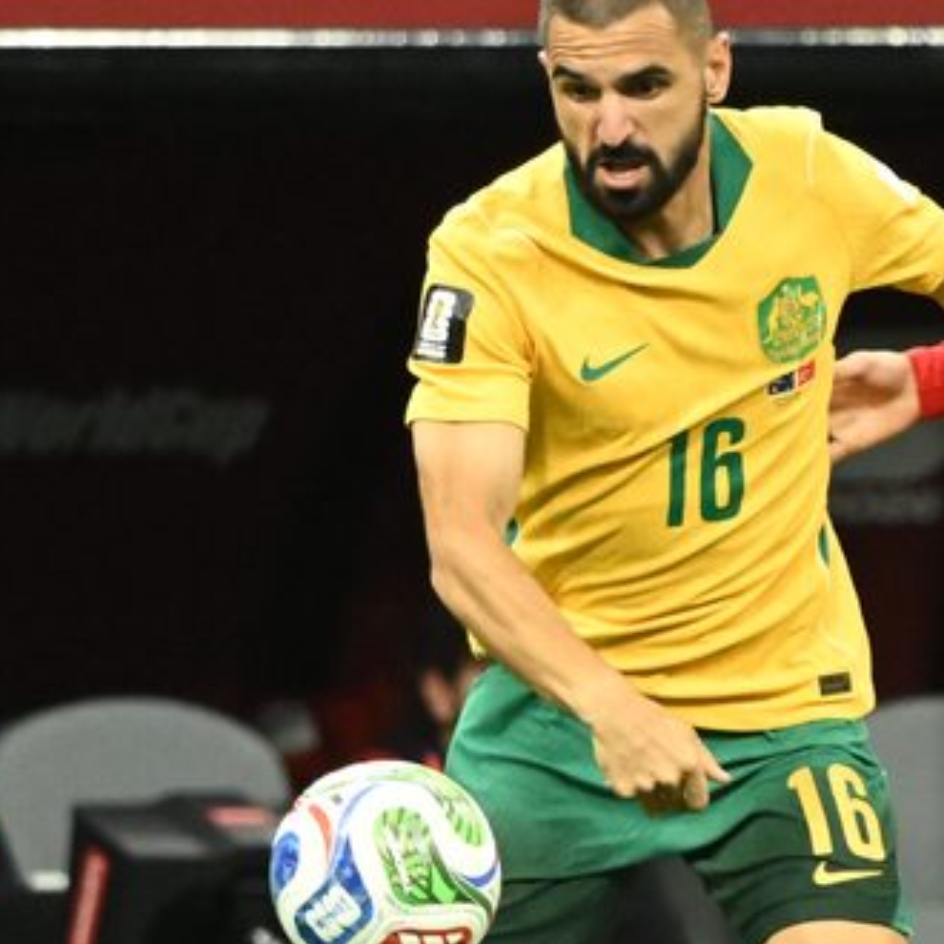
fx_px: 40665
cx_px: 1336
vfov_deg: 1.3
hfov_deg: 1.3
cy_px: 699
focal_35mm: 1318
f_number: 4
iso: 5000
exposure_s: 1/1250
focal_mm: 500
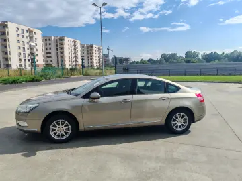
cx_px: 121
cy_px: 90
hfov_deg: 65.3
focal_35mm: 27
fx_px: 189
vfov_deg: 51.4
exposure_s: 1/2800
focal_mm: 5.52
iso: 50
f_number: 1.95
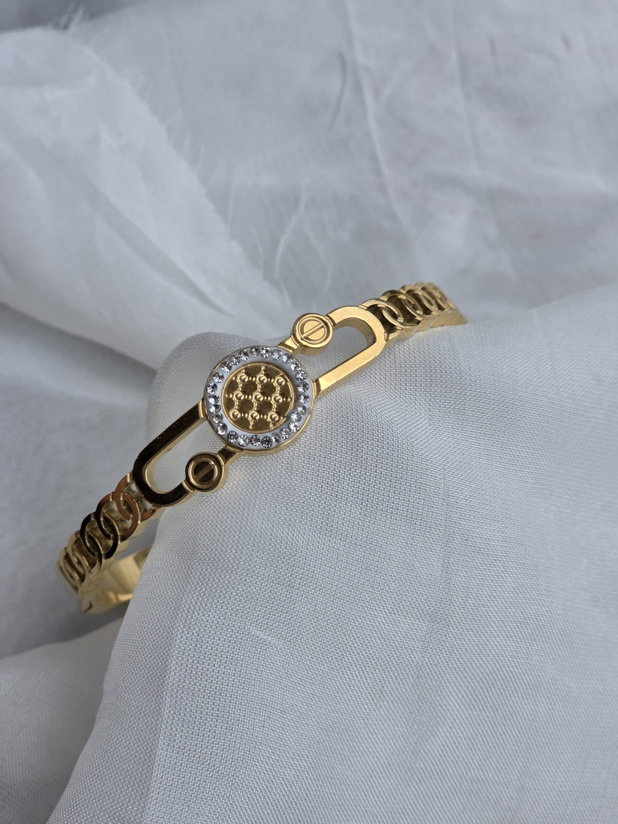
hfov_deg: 21.3
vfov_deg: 28.2
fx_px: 1642
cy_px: 412
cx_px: 309
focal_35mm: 69
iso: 50
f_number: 2.4
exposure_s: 1/2175
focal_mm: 7.9
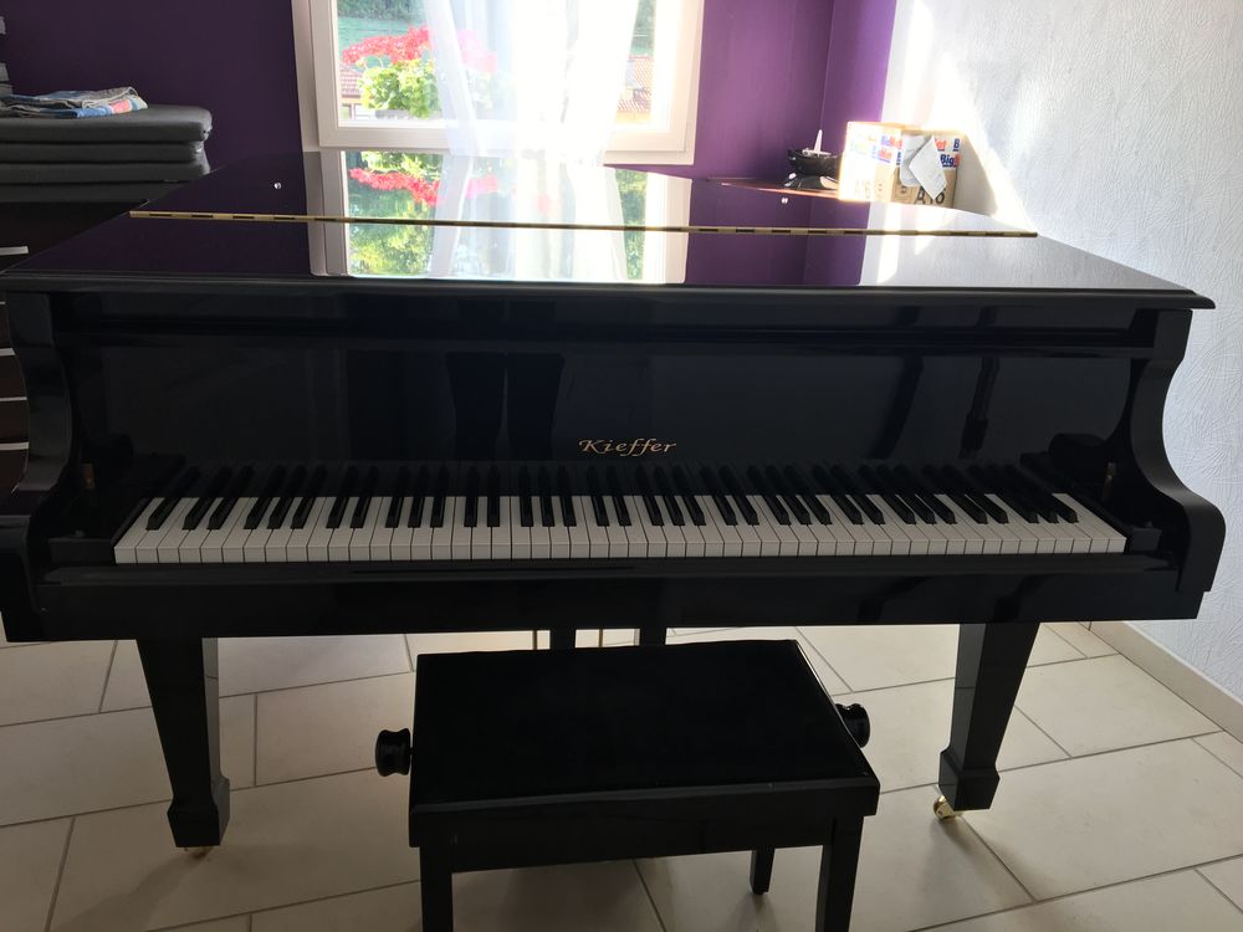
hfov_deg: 61.7
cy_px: 466
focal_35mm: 29
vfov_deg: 48.2
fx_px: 1041
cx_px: 622
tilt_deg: -21.2
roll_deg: -2.4
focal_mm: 4.15
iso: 32
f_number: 2.2
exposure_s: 1/50
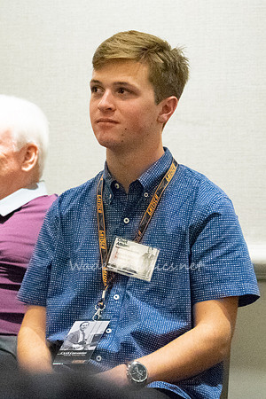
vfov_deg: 4.3
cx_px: 110
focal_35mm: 476
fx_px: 5274
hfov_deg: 2.9
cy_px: 204
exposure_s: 1/160
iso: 12800
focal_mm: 240
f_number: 6.3
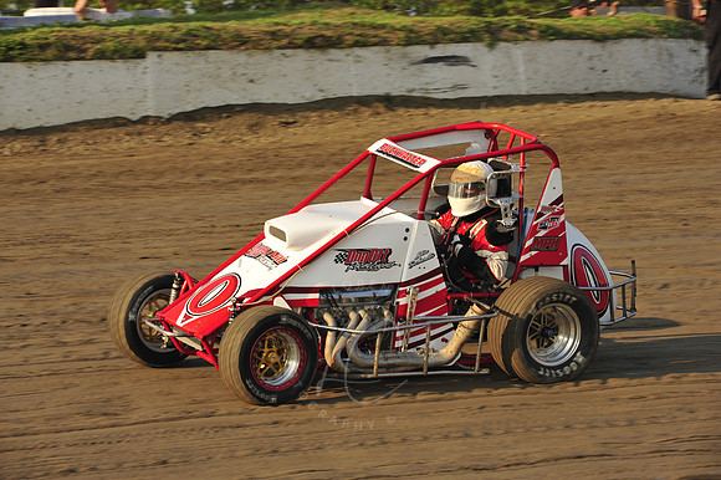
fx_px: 3403
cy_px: 240
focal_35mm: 170
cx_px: 360
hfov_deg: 12.1
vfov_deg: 8.1
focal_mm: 170
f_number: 11
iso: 400
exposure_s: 1/320
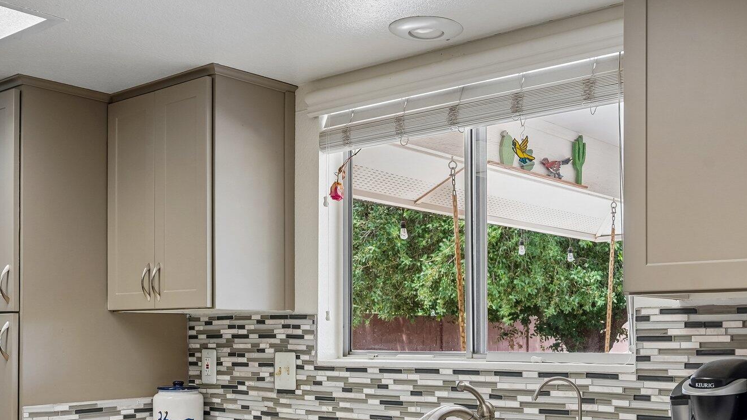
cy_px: 341
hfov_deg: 44.6
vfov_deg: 26.1
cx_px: 526
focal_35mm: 45
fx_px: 888
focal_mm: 27.5
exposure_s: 1/30
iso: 400
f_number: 8
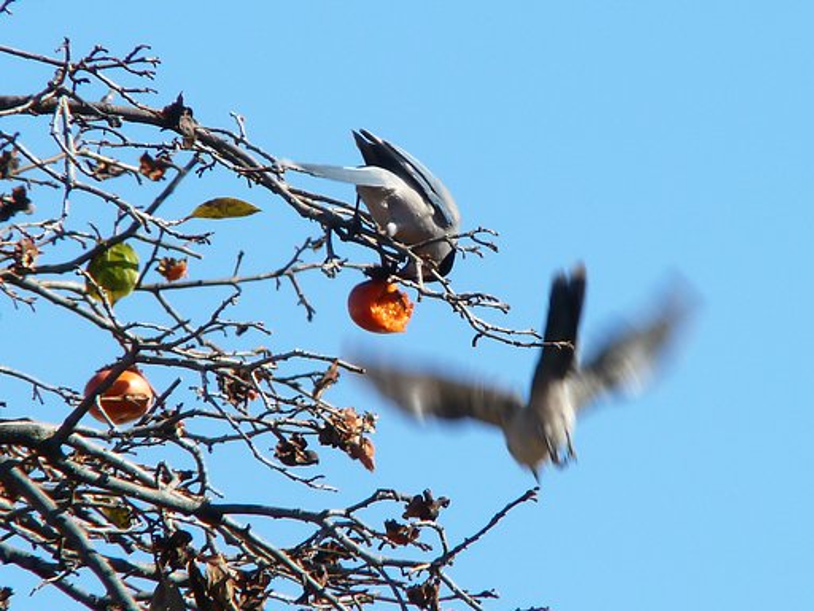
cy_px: 306
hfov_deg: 3.3
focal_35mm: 608
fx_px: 14297
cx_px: 407
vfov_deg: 2.4
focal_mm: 49.2
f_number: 6.3
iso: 80
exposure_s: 1/160
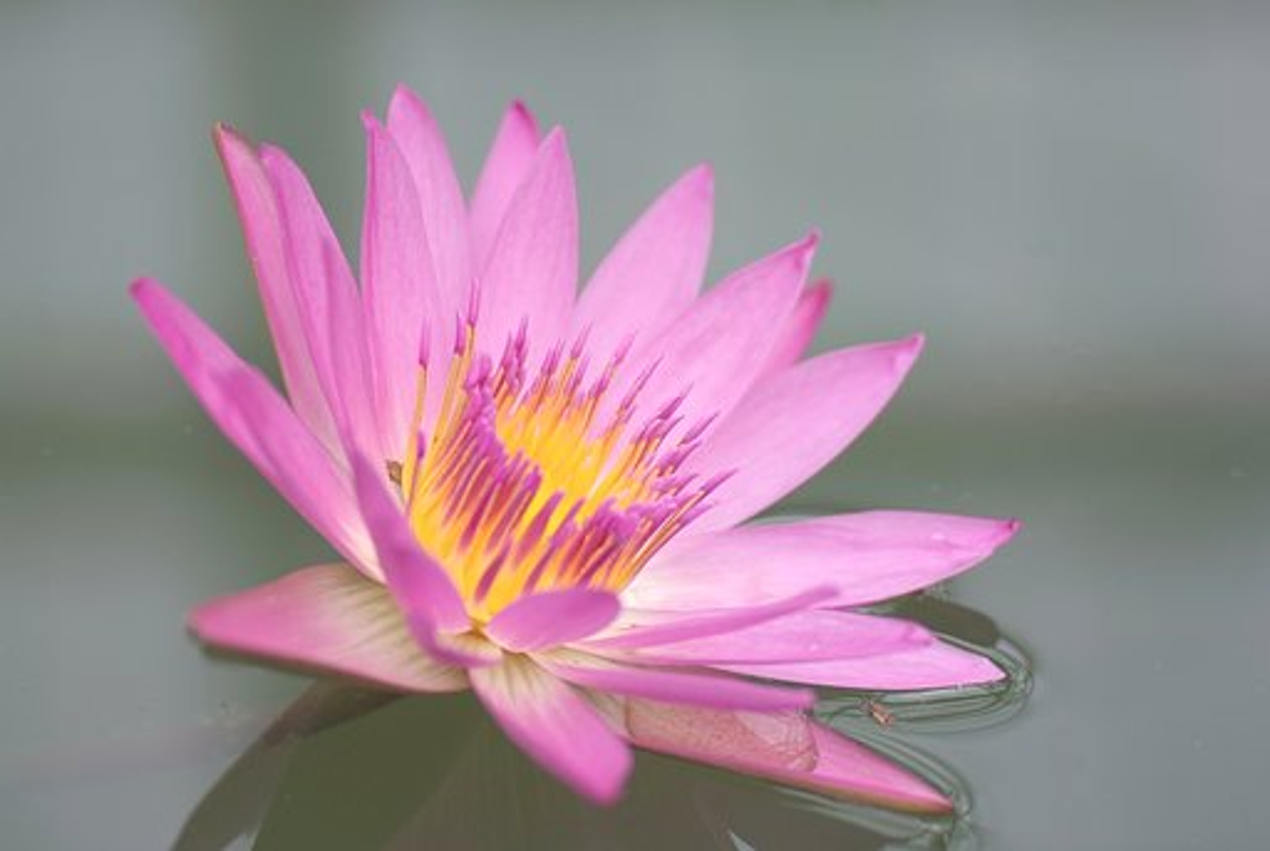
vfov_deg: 10.2
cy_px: 426
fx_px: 4769
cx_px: 635
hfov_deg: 15.2
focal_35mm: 135
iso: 100
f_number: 3.2
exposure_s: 1/350
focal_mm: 90
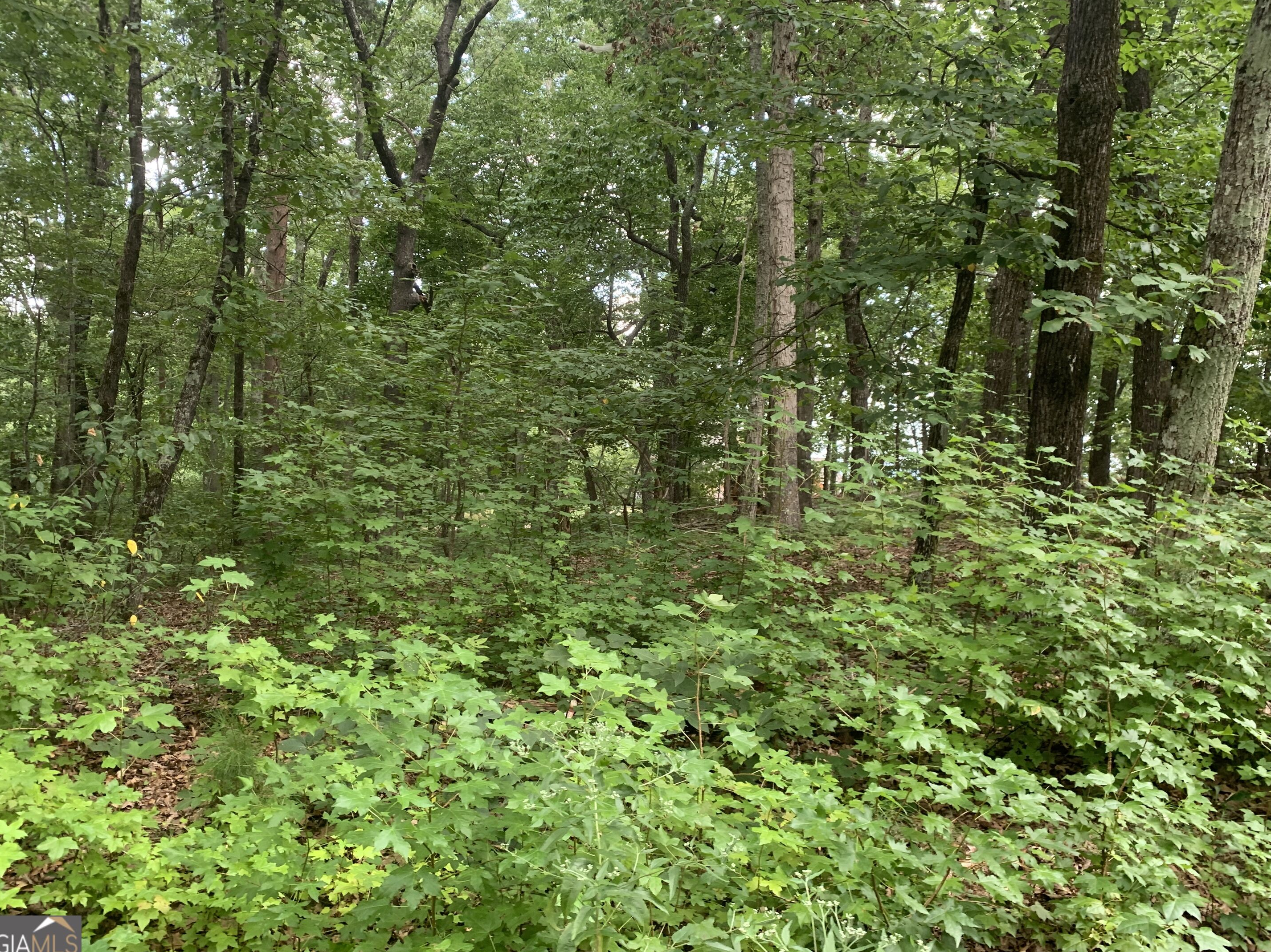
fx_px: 1028
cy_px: 454
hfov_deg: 63.4
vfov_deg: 49.7
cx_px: 612
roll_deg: -5.9
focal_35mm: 28
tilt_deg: +0.7
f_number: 1.8
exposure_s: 1/121
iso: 64
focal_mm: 4.25
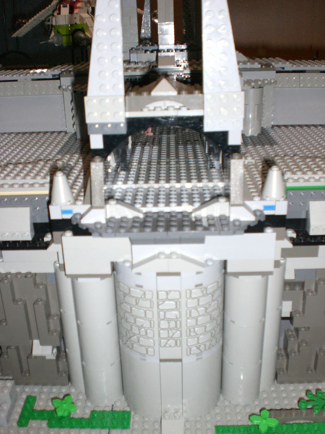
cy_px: 217
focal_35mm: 38
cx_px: 162
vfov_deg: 49.0
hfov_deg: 37.7
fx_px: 476
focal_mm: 6.3
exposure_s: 1/60
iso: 200
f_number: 3.1
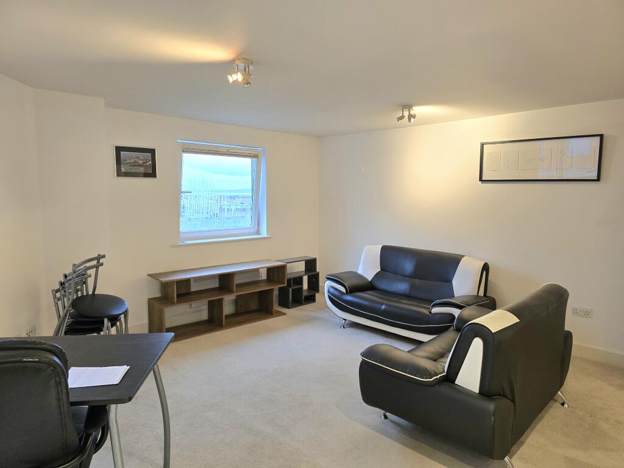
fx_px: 415
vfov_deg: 58.9
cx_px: 312
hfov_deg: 73.9
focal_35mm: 23
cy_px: 234
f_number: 1.7
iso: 250
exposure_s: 1/100
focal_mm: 6.3
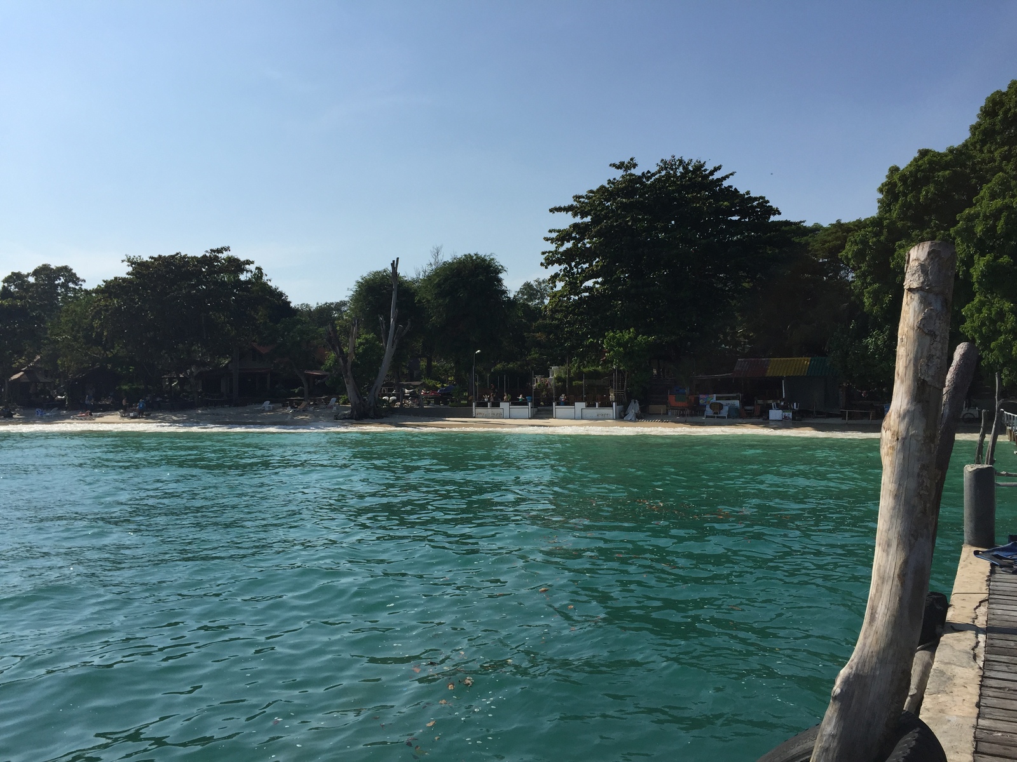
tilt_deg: +0.9
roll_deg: -0.7
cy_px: 381
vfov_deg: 48.2
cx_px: 508
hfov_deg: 61.7
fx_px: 852
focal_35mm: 29
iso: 32
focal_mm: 4.15
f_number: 2.2
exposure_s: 1/3968
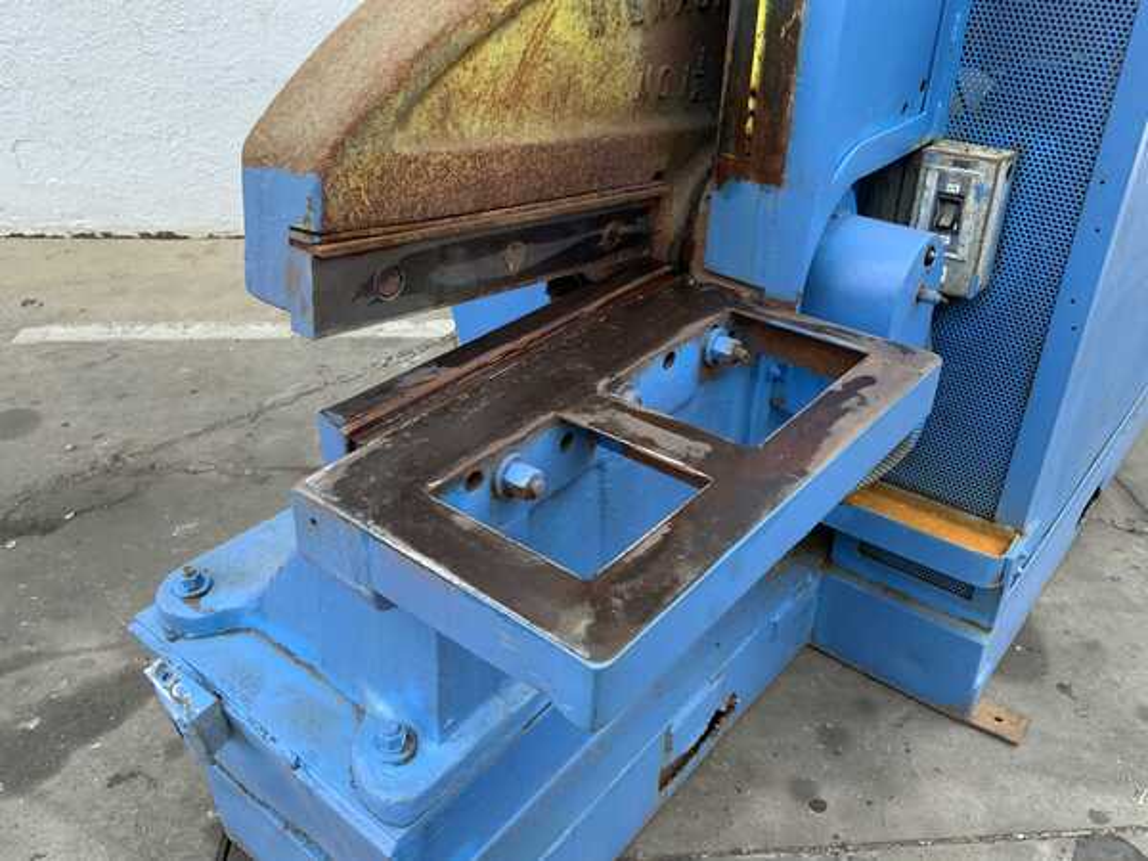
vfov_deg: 48.2
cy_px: 430
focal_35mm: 29
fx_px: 962
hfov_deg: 61.7
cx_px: 574
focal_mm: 3
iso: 20
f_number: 1.8
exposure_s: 1/122
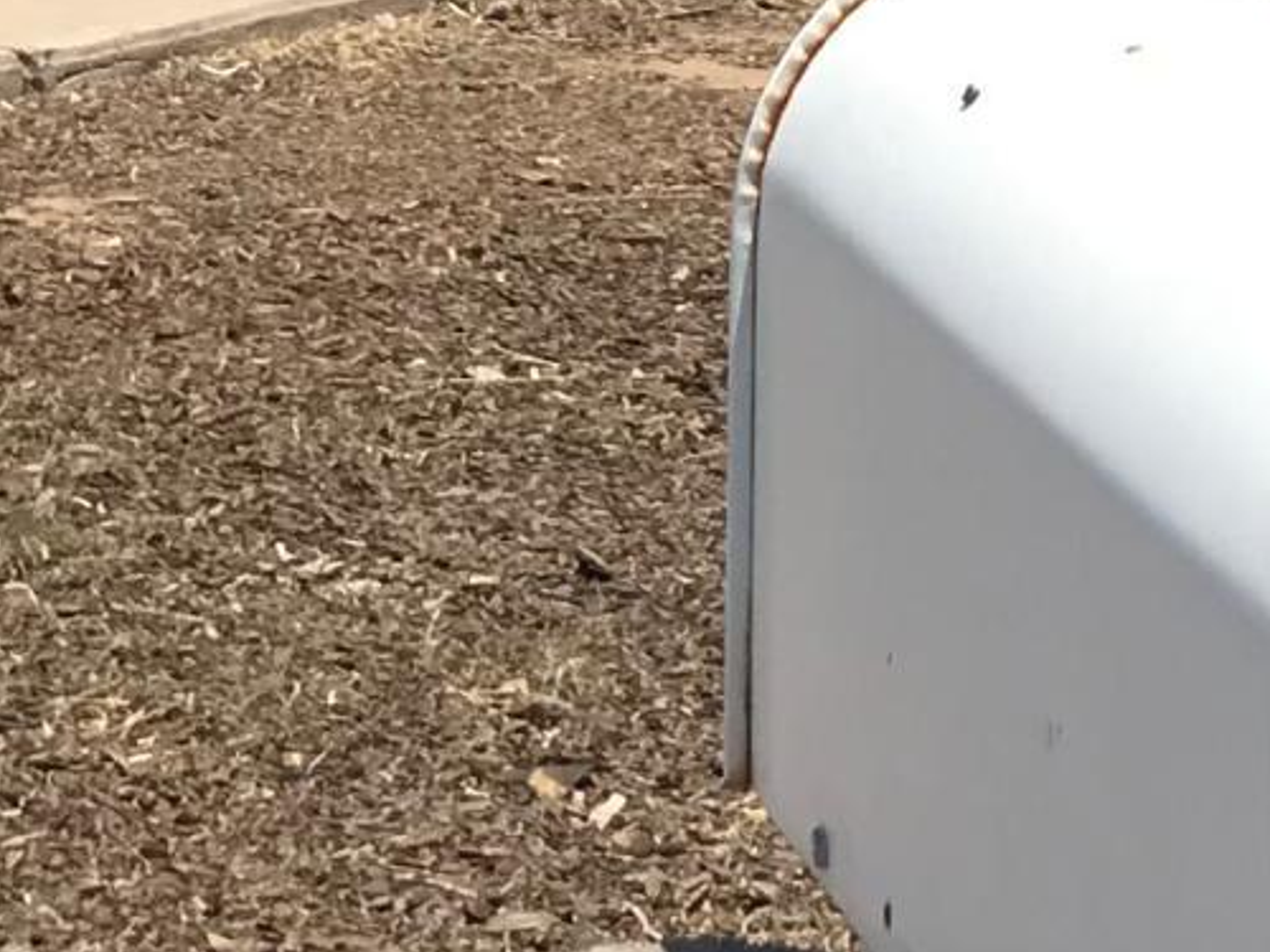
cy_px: -980
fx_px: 6164
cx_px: 389
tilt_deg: +1.8
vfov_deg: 8.4
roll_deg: -0.2
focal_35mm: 168
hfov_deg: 11.7
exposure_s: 1/3096
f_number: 1.8
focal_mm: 3.99
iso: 20
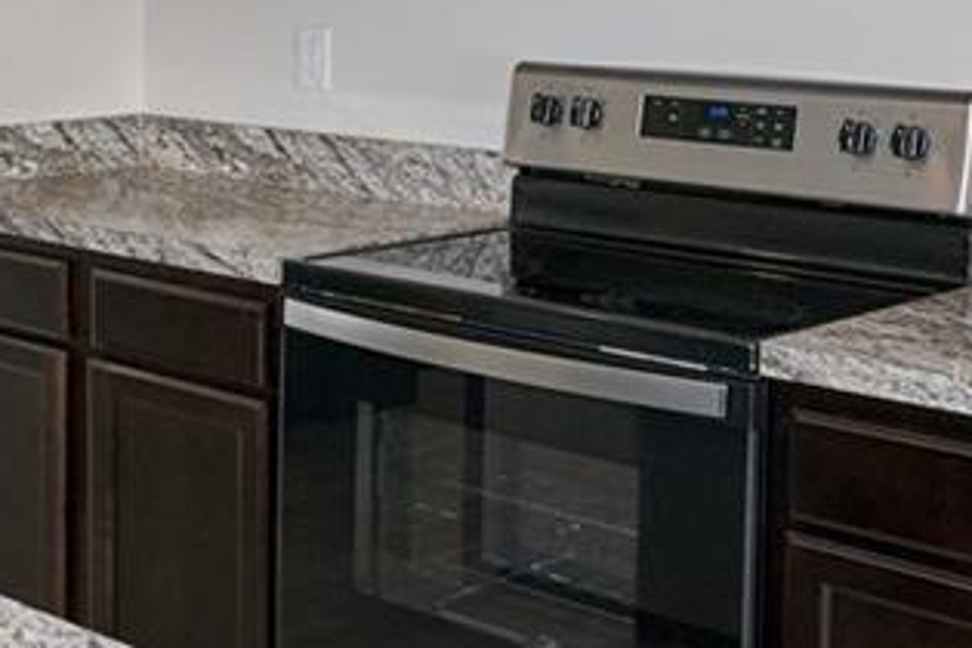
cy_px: -3
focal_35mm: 71
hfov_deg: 26.7
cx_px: -37
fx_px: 1917
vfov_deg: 18.7
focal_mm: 14
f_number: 4.5
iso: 400
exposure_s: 1/200
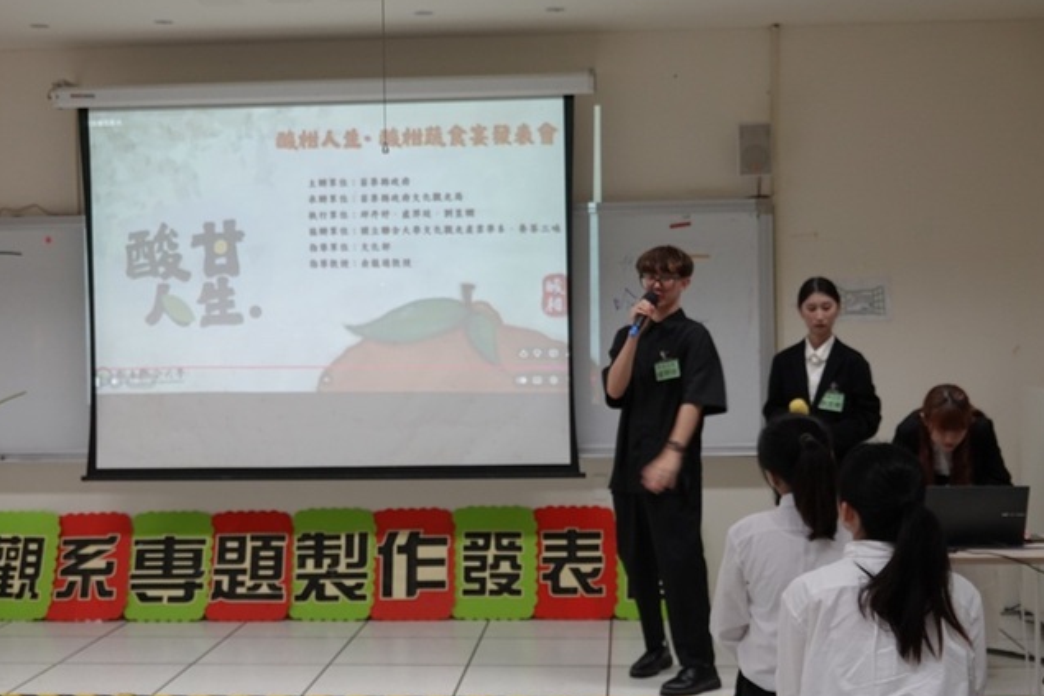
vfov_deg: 25.0
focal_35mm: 54
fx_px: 1565
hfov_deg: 36.9
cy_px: 362
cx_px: 482
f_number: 4
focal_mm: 18.63
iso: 320
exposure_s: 1/50
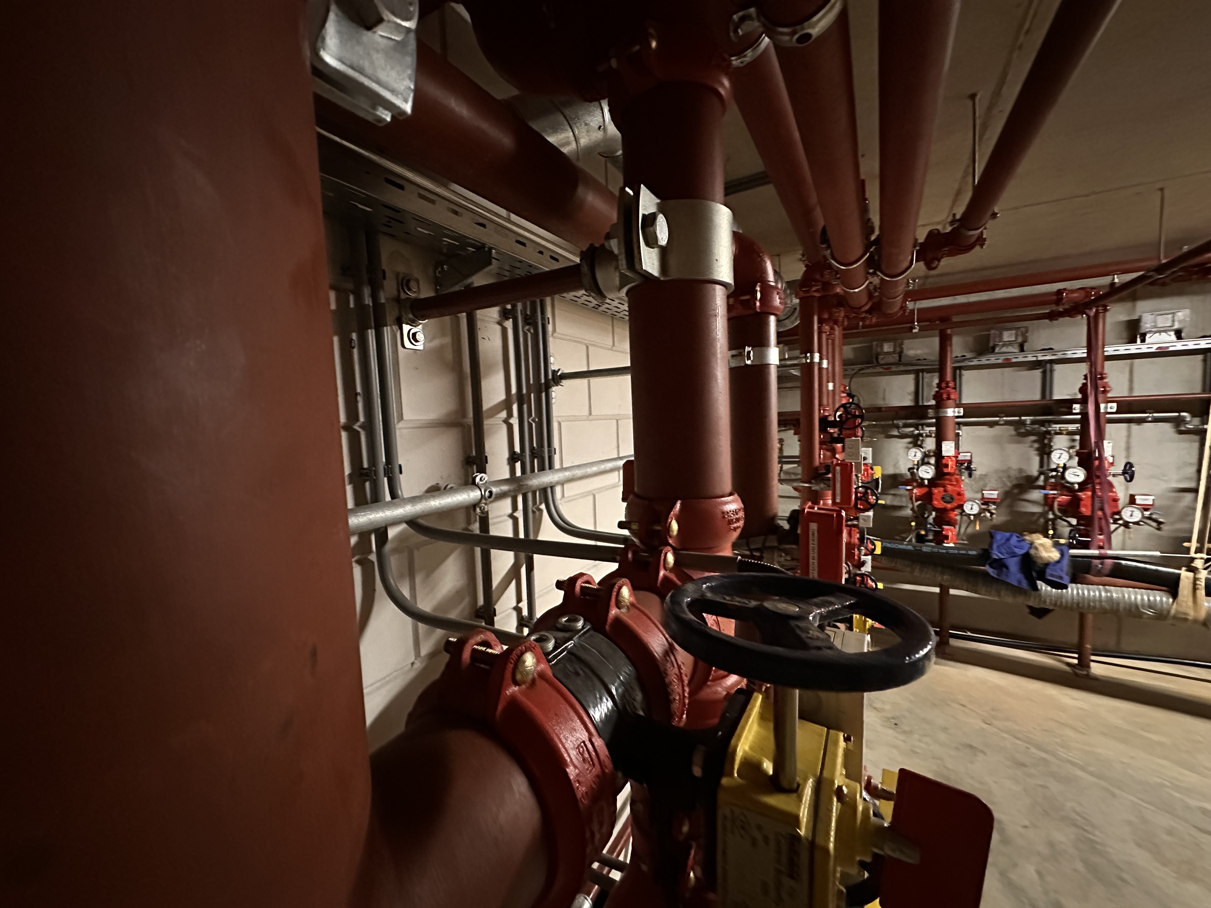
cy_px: 454
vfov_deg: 85.7
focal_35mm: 14
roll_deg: +2.8
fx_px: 490
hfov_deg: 102.1
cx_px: 606
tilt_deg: -4.2
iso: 1250
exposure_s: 1/35
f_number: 2.2
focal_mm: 2.22
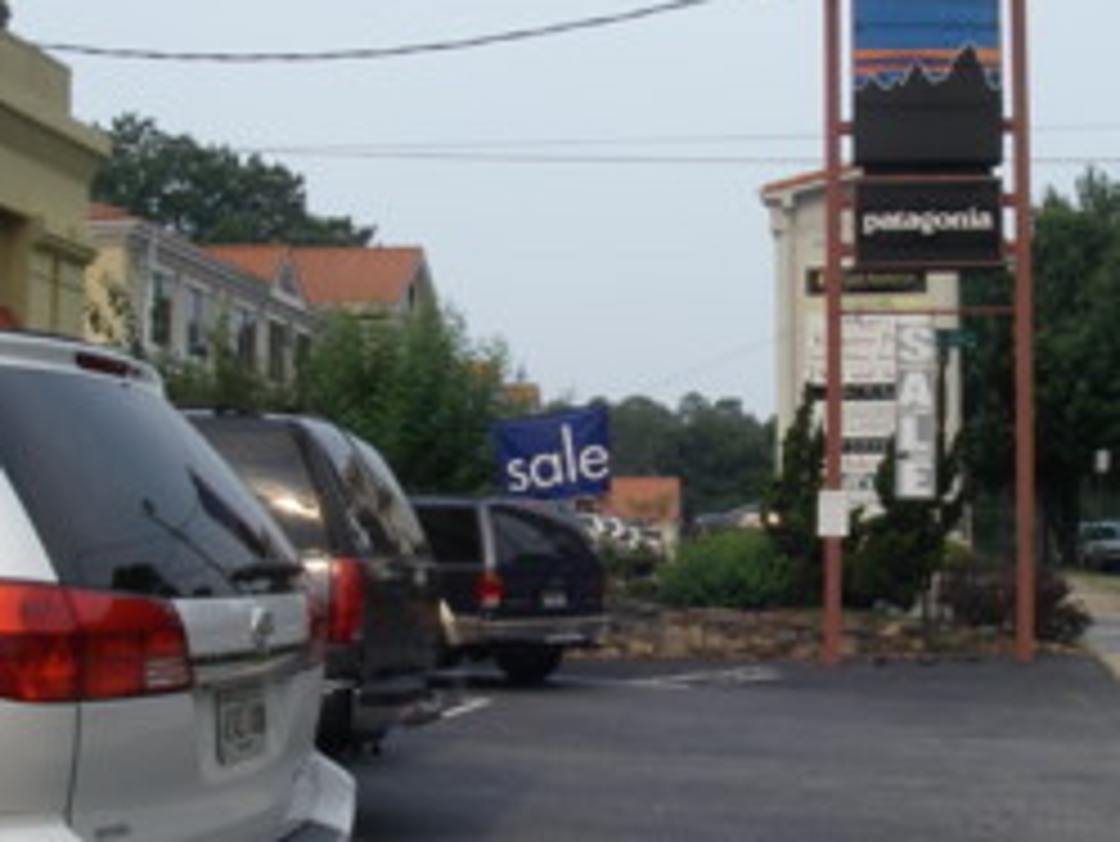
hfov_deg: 31.6
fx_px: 1975
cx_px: 652
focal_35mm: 61
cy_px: 401
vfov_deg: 24.0
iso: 64
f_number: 6.6
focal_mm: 6.3
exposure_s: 1/125
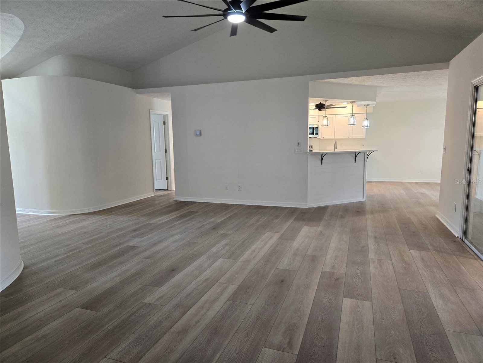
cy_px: 182
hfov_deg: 73.9
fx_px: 321
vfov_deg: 58.9
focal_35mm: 23
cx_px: 242
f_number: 1.8
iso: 200
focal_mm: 5.4
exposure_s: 1/120
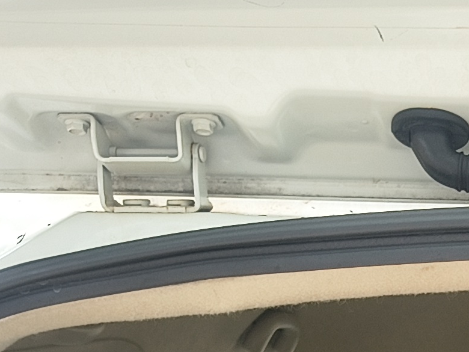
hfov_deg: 14.4
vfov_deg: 10.2
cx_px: 737
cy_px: 850
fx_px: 1707
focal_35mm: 126
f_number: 1.8
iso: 100
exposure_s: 1/189
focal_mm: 5.56
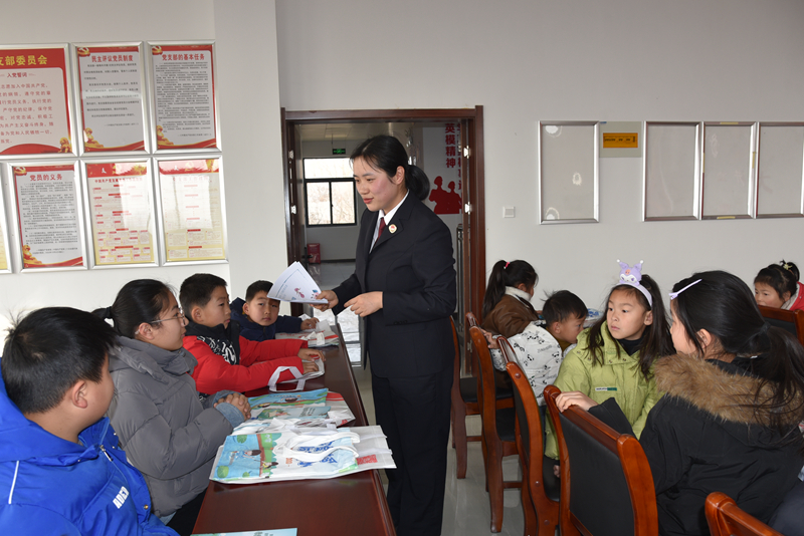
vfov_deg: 53.2
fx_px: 536
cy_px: 268
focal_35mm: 24
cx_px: 402
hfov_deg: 73.7
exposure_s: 1/125
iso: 250
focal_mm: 24
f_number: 5.6
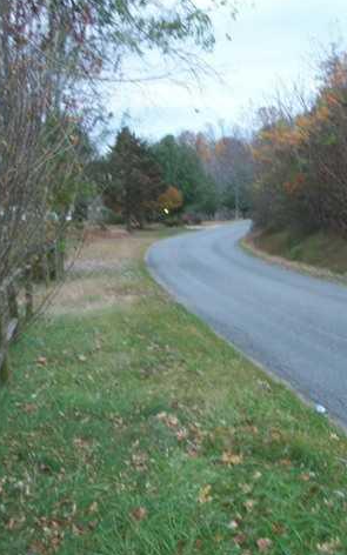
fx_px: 696
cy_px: 276
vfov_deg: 43.5
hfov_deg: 27.9
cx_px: 215
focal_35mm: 46
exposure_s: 1/15
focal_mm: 5.7
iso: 160
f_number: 2.9
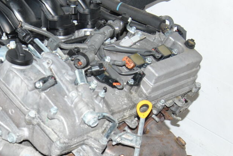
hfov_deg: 21.8
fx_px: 596
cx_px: 39
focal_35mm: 92
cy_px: 119
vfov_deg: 14.8
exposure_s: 1/200
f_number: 6.3
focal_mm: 24
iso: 400
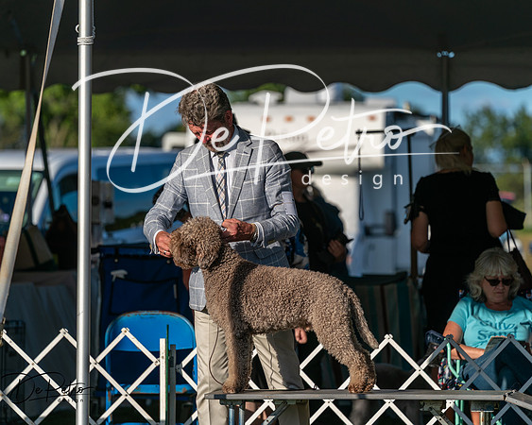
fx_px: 3545
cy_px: 212
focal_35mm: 225
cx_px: 266
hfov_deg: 8.6
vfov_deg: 6.9
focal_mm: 200
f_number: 4.5
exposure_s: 1/1250
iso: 100
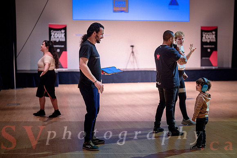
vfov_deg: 23.0
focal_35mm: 59
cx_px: 137
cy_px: 90
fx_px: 389
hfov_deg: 33.8
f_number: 1.2
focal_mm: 50
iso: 1250
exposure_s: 1/250
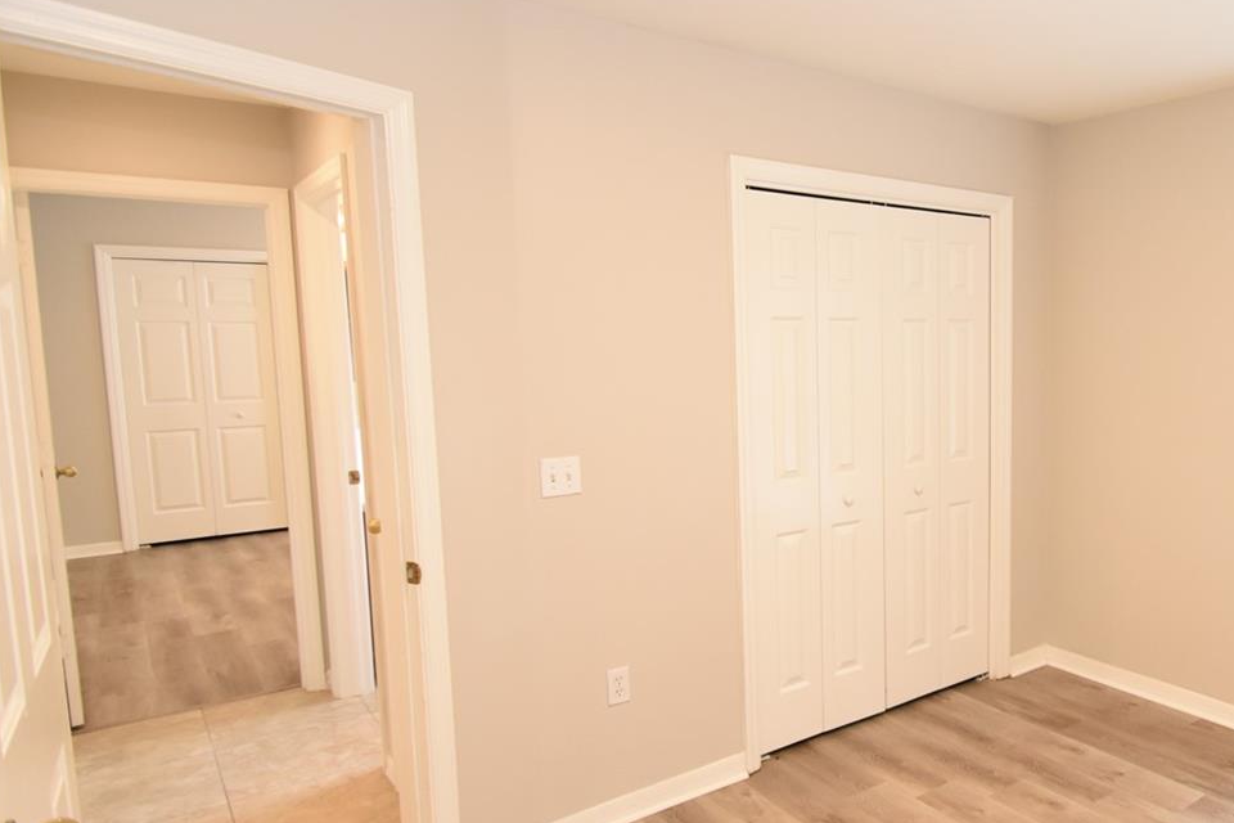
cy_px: 422
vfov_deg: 51.3
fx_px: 857
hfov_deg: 66.1
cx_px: 955
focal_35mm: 25
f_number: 3.5
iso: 1250
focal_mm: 10
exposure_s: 1/60
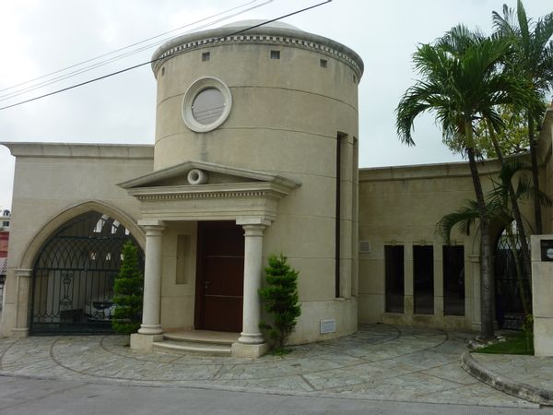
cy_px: 208
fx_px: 511
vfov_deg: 44.2
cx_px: 276
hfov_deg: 56.8
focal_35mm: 32
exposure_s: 1/250
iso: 80
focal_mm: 5.3
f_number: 4
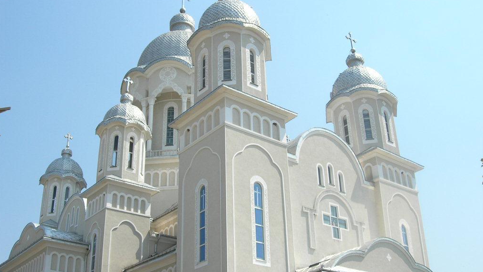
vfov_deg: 26.5
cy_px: 138
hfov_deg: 45.5
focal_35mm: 45
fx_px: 576
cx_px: 241
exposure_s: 1/623
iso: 64
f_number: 4.9
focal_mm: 8.5
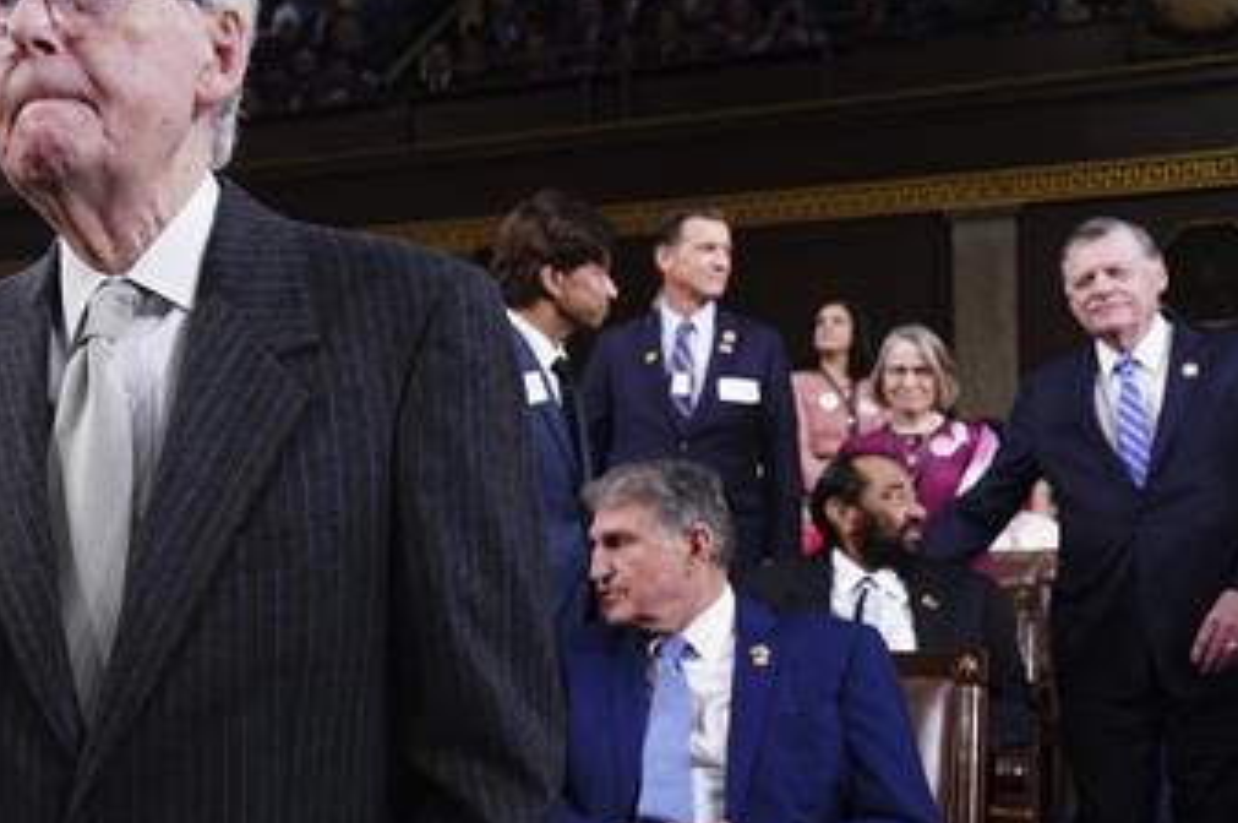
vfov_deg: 24.0
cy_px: 542
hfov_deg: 34.0
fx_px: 1924
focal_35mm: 56
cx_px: 151
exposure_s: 1/400
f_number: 4
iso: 3200
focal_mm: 29
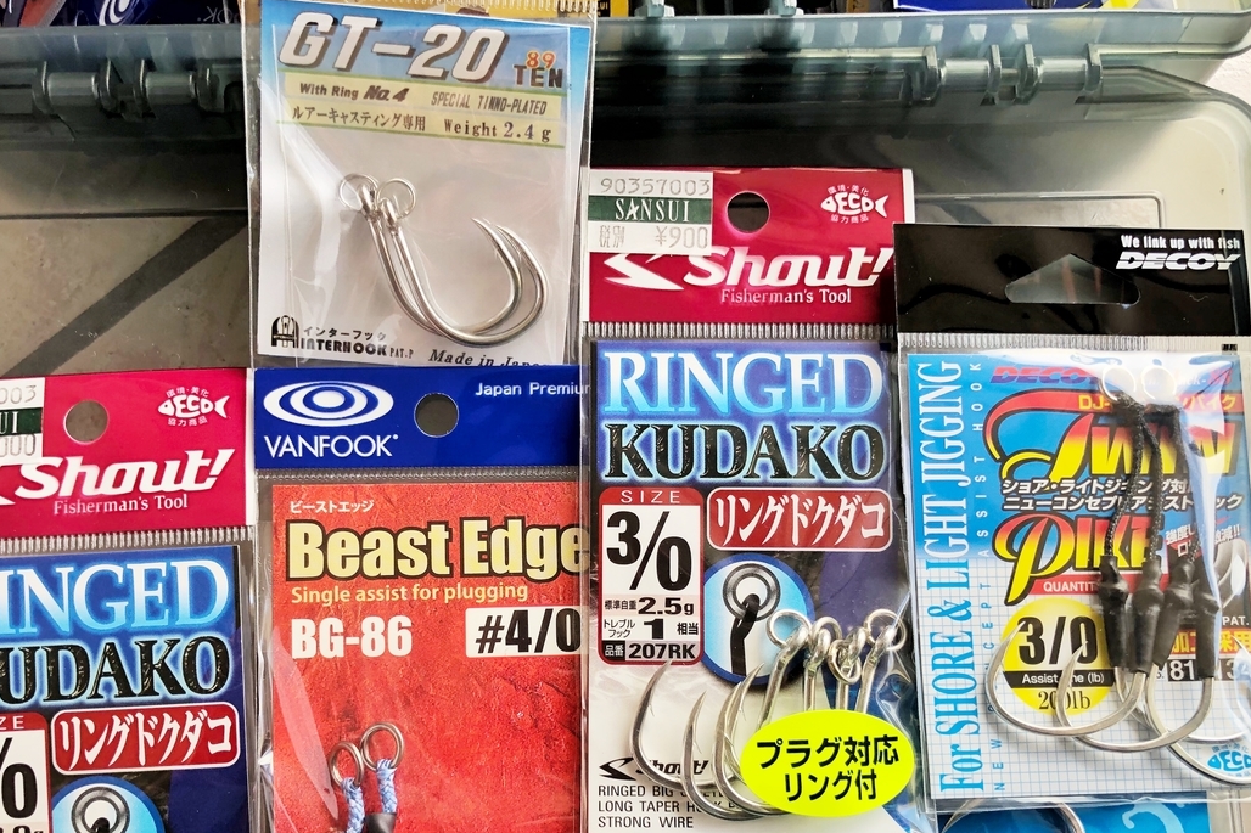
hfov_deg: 55.7
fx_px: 1181
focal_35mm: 34
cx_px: 577
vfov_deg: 38.5
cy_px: 545
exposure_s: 1/120
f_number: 1.8
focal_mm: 4
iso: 64
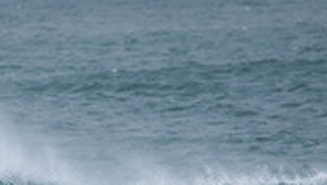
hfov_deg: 1.2
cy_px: 321
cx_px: -37
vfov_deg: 0.7
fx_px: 16058
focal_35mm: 1850
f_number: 5.6
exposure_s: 1/2500
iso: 280
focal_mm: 500
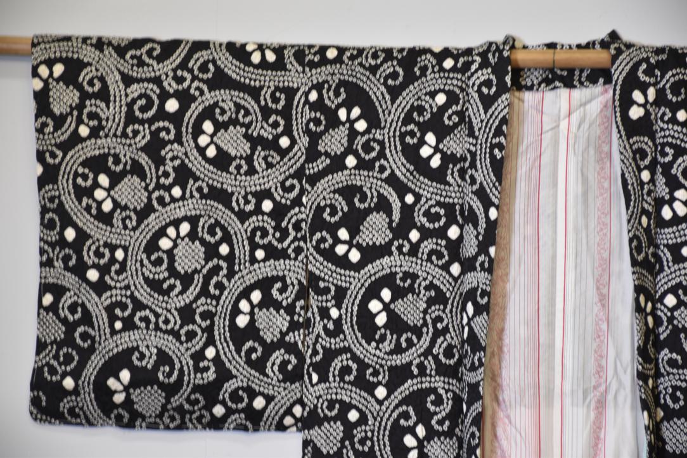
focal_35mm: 150
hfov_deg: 13.7
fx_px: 2863
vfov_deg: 9.2
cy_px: 229
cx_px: 344
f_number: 5.6
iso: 400
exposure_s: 1/25
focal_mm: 100
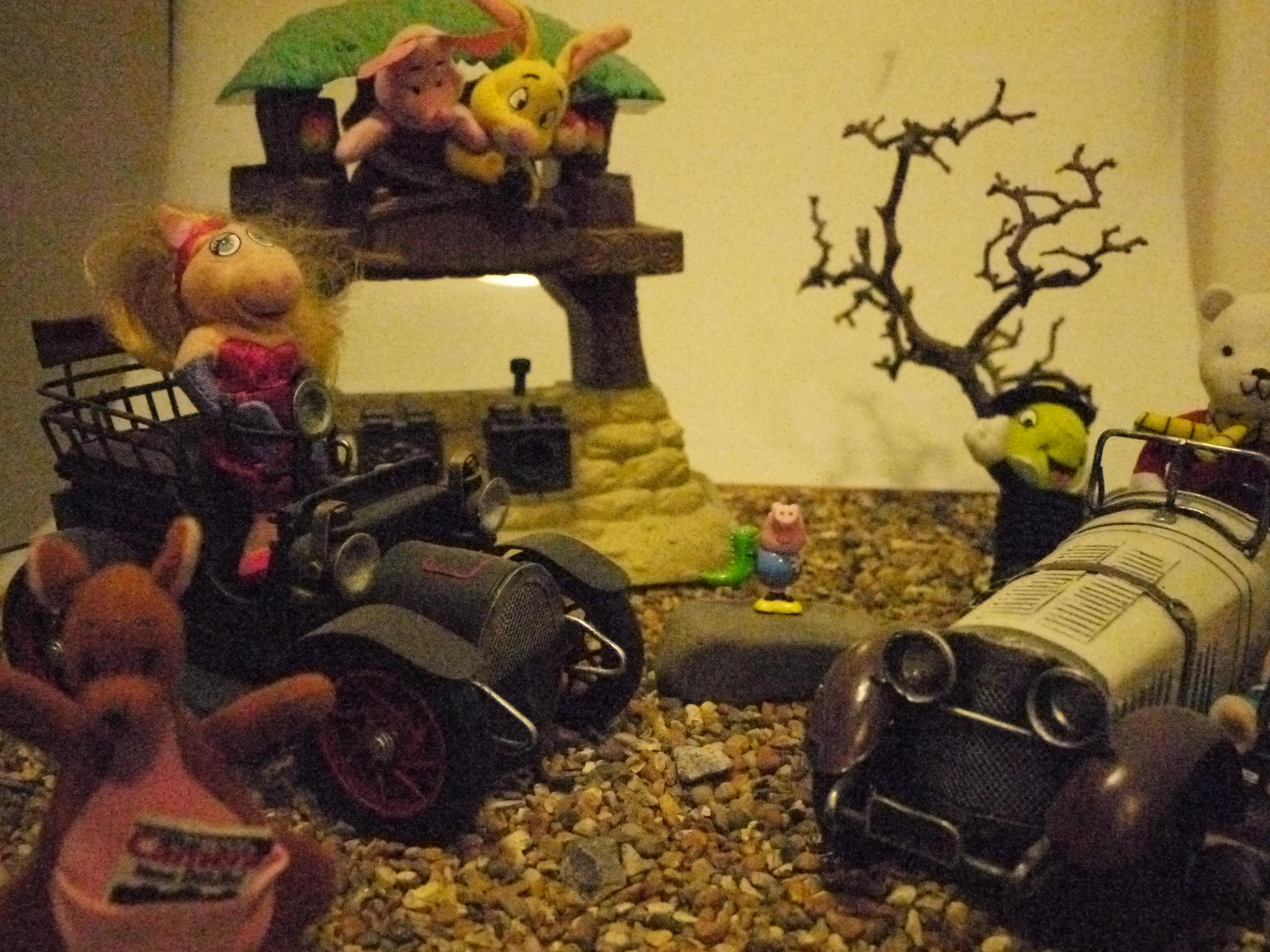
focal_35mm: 36
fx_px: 1321
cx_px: 673
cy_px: 532
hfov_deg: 51.3
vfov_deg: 39.6
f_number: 2.5
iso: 6400
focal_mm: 14
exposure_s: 1/640
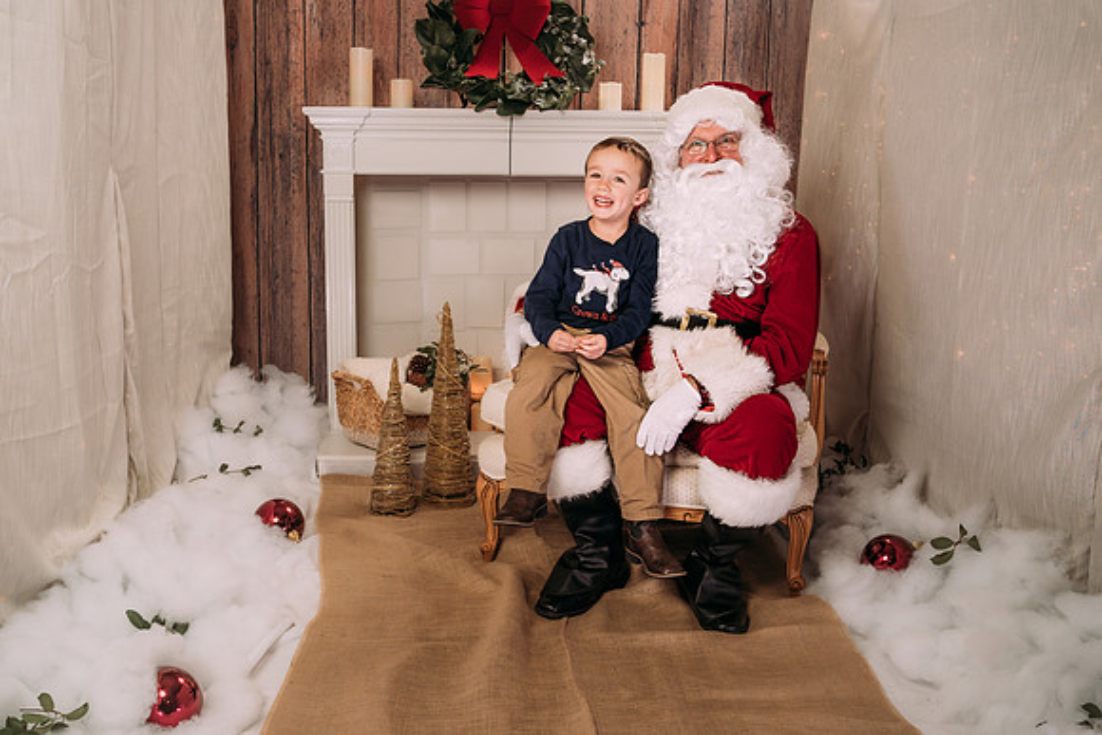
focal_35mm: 39
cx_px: 522
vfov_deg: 34.2
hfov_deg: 49.5
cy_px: 348
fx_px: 1195
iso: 200
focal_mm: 35
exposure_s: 1/125
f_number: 5.6
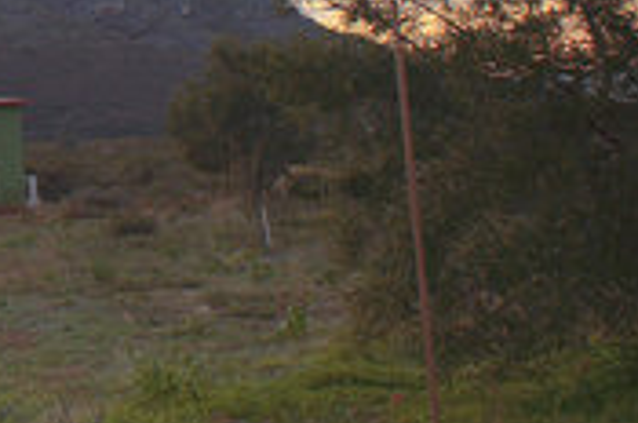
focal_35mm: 103
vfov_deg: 12.5
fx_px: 1822
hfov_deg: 18.2
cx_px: -241
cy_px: -250
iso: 100
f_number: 5
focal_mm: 20
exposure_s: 1/50
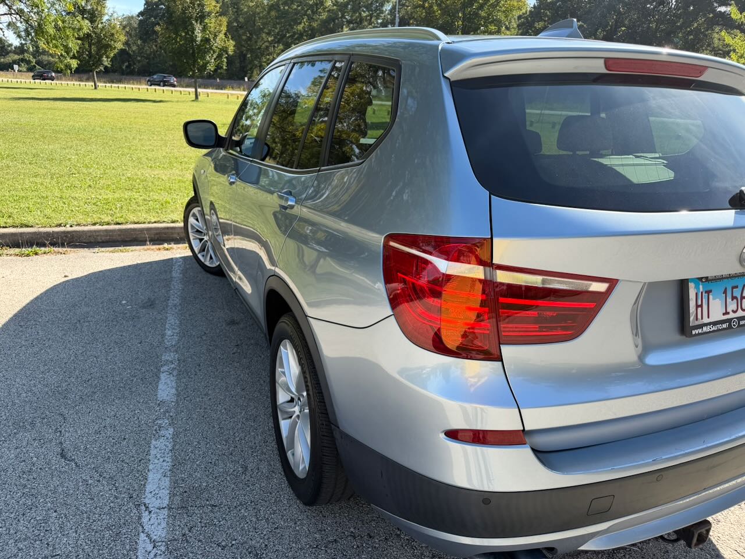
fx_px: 517
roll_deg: -2.4
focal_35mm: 24
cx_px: 372
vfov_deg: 56.8
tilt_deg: -18.1
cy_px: 280
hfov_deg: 71.6
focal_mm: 6.76
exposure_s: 1/1653
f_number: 1.78
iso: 80
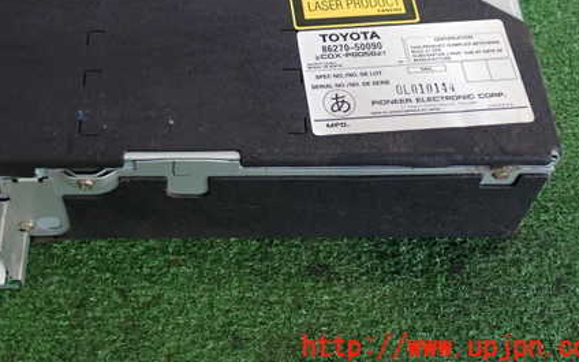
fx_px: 899
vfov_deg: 22.4
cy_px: 57
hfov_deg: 35.4
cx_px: 201
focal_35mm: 57
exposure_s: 1/40
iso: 250
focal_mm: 6.83
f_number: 2.7
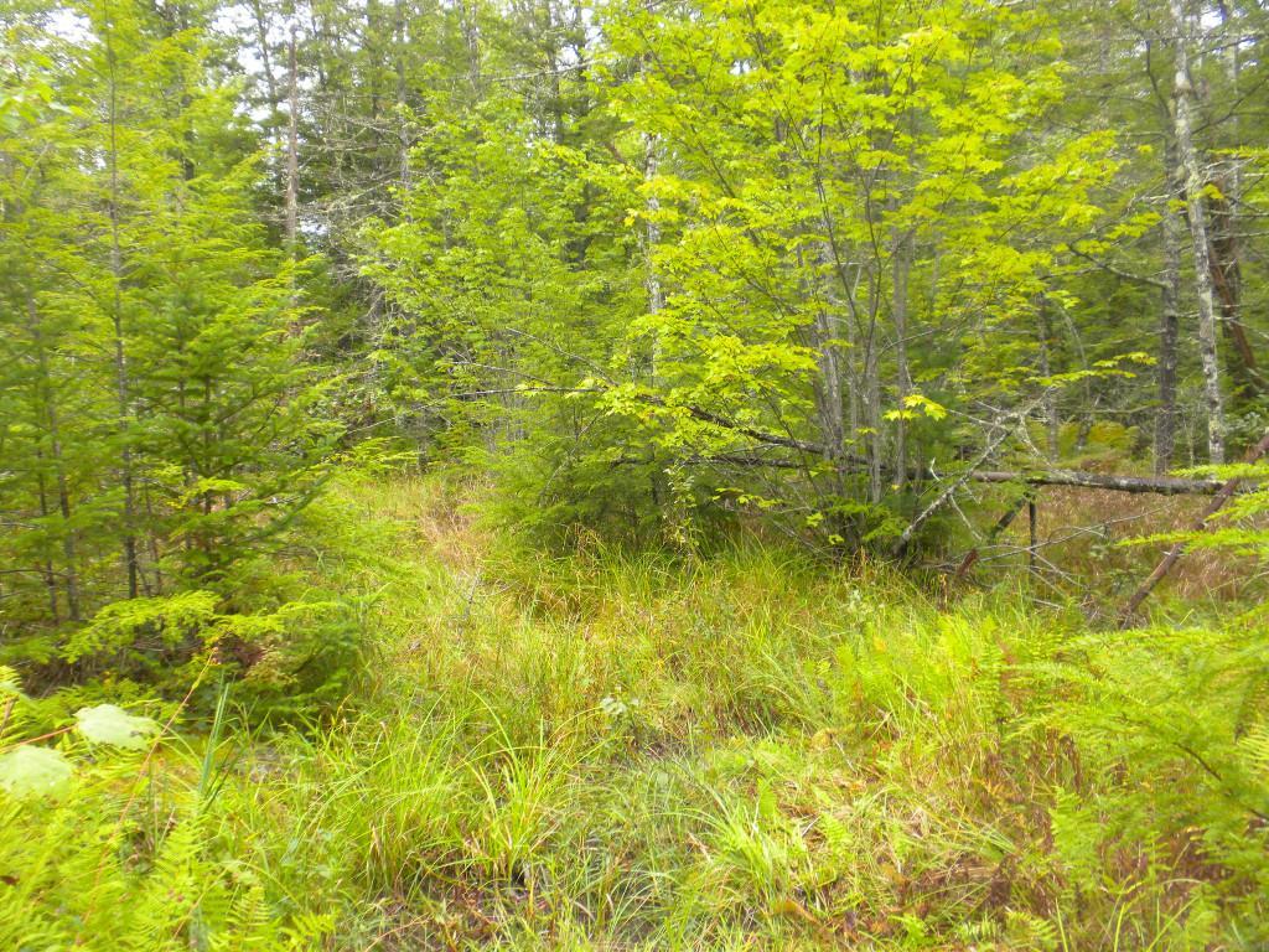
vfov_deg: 38.7
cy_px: 476
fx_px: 1356
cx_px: 634
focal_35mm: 37
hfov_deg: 50.1
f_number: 3.5
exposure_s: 1/55.1
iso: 65
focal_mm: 6.6
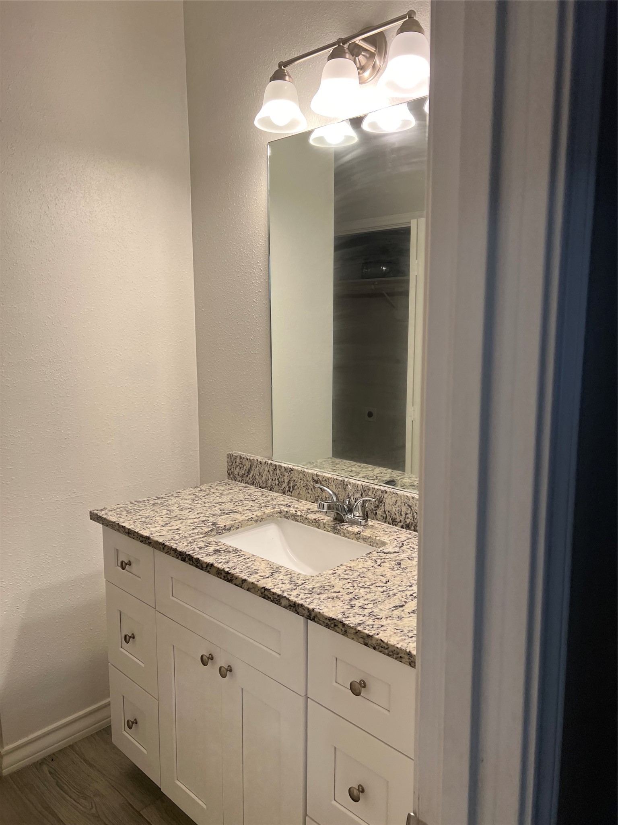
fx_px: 619
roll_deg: -1.1
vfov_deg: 67.3
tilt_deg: -8.4
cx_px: 309
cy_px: 412
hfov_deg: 53.1
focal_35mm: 26
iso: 64
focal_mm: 5.7
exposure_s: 1/120
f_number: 1.5
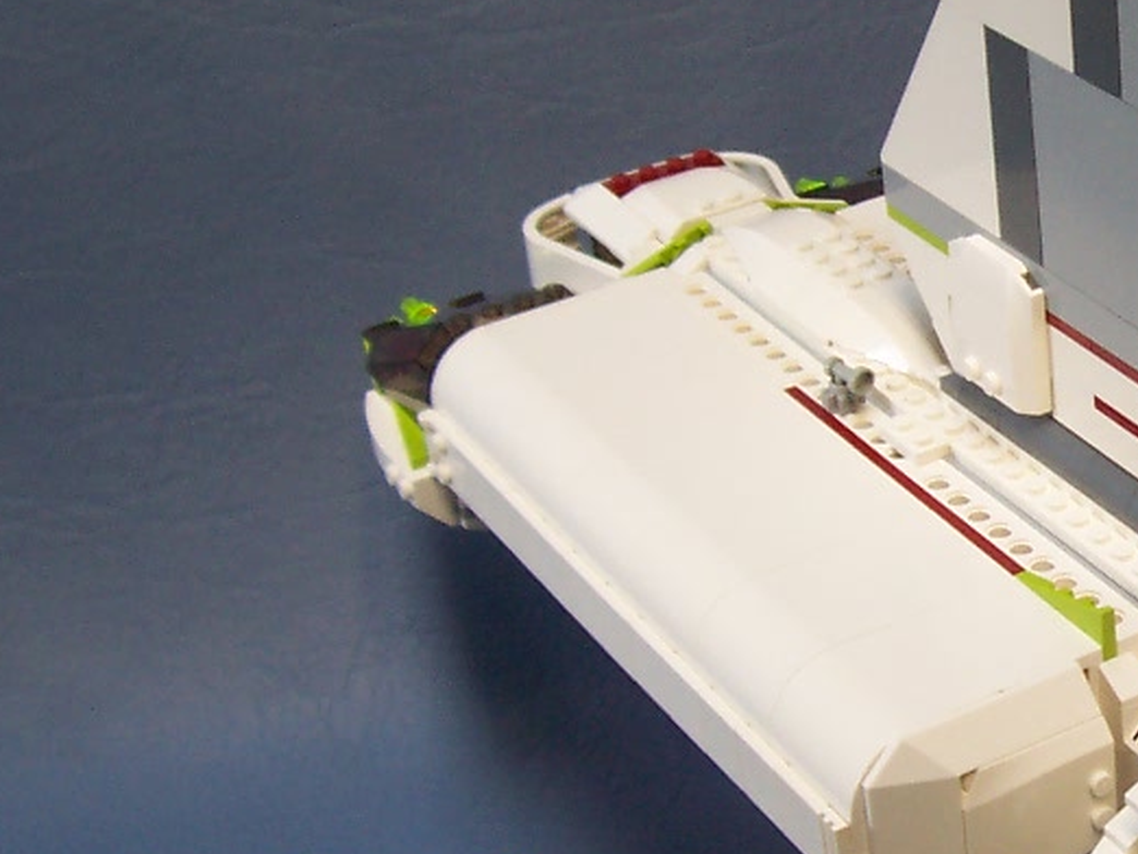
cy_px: 499
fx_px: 2796
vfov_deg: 17.4
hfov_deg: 21.9
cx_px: 1223
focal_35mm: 85
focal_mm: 5.6
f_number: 2.8
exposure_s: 1/30
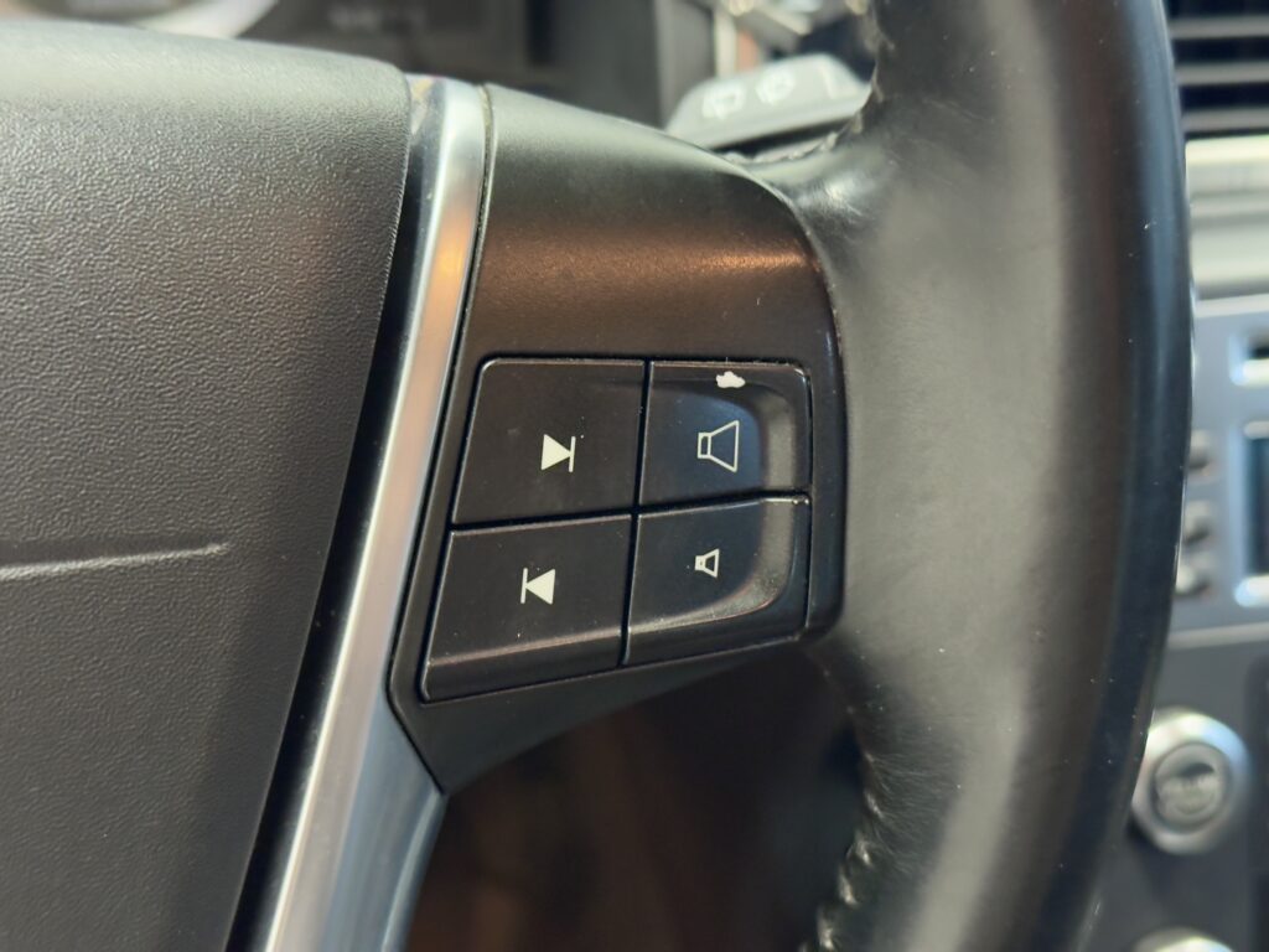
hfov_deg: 39.7
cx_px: 634
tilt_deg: -34.4
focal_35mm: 48
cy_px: 476
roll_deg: -3.8
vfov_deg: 30.3
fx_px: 1760
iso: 800
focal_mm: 6.76
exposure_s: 1/28
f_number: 1.78
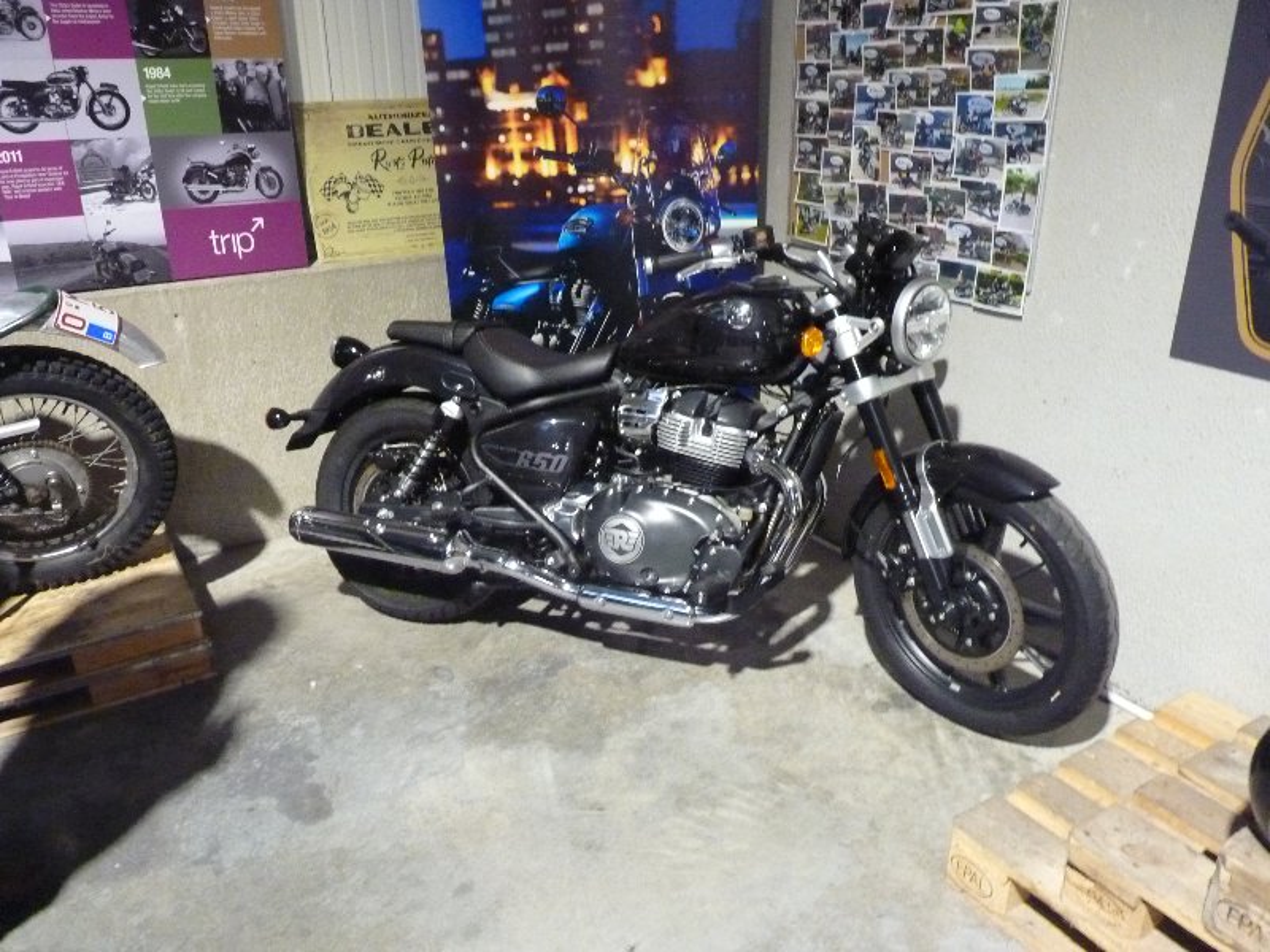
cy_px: 476
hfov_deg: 65.3
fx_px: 991
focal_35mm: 27
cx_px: 635
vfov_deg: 51.4
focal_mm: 4.8
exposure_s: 1/15
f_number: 2.8
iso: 1000
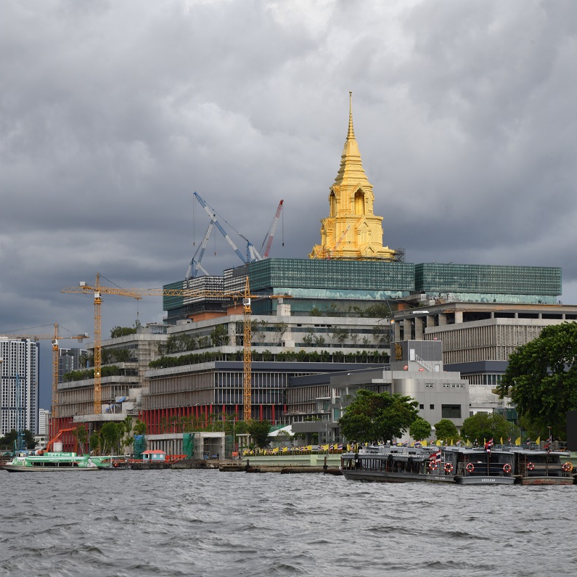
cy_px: 290
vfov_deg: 17.4
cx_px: 253
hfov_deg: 17.4
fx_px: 1886
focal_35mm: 100
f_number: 13
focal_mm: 78
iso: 500
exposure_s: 1/200
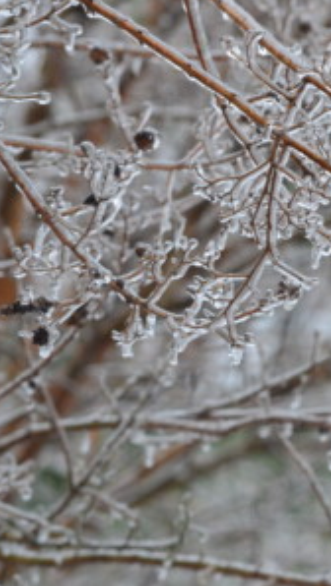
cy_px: 293
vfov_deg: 4.5
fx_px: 7430
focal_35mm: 477
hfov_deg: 2.5
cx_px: 423
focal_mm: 200
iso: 560
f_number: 9
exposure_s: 1/125
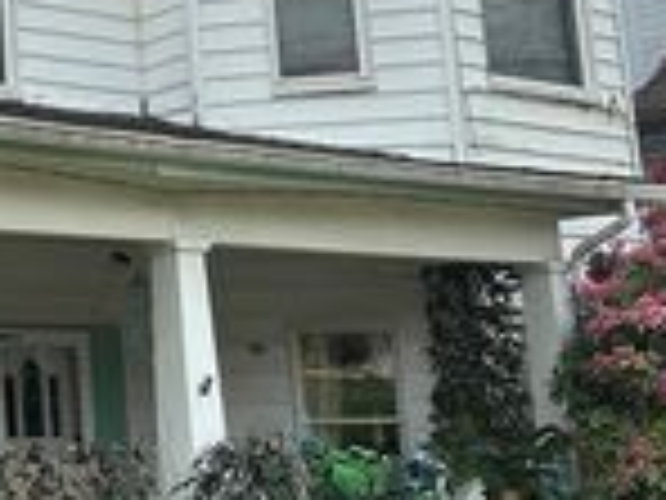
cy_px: 128
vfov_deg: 18.1
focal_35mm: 81
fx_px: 1558
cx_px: -189
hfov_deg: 21.8
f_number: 1.78
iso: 80
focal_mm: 6.86
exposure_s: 1/1812
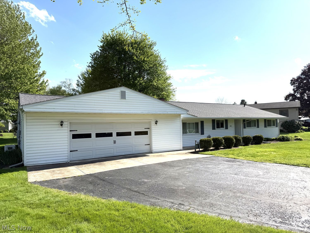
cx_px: 155
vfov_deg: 56.8
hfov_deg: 71.6
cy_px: 116
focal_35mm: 24
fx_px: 215
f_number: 1.78
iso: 80
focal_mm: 6.76
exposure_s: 1/6711
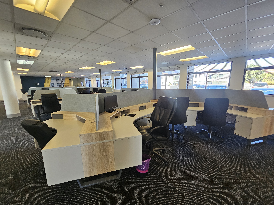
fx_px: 103
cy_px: 102
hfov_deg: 106.2
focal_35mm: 13
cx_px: 137
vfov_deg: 89.9
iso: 200
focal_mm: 2.2
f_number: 2.2
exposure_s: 1/50
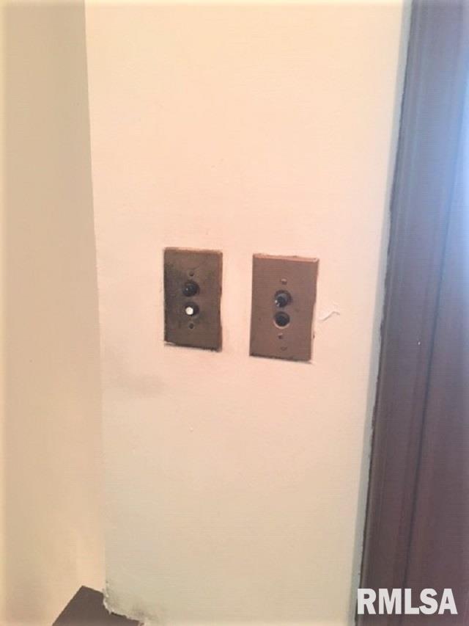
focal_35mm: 29
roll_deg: -0.6
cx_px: 234
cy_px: 313
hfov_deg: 48.2
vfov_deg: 61.7
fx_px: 524
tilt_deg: -13.3
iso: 100
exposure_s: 1/4
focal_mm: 4.15
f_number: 2.2
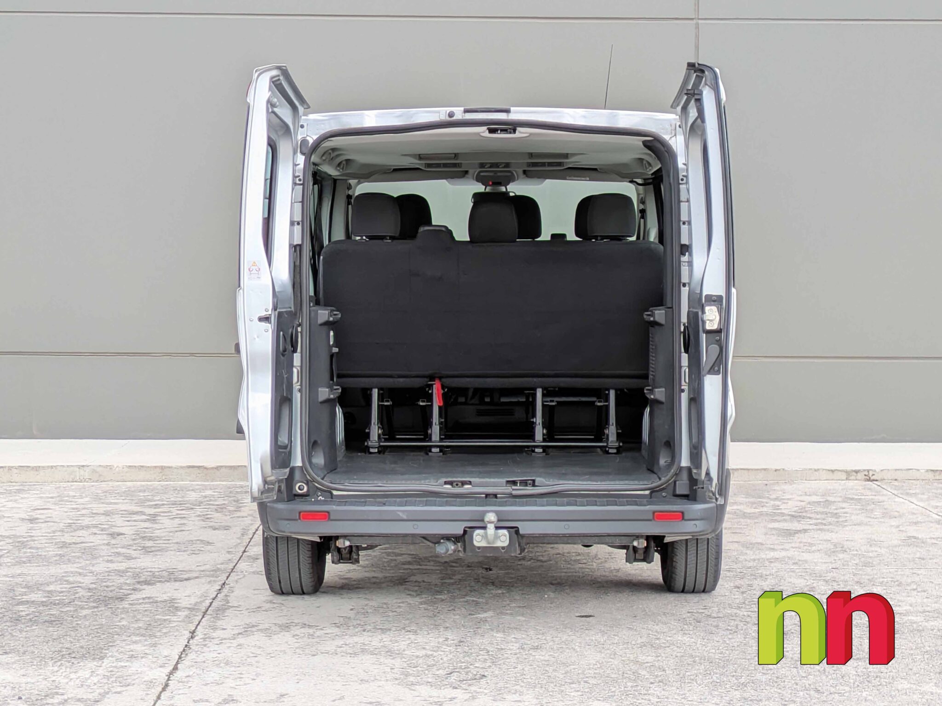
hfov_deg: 71.6
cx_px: 471
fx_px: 653
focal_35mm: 24
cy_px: 353
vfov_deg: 56.8
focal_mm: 6.86
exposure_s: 1/3200
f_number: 1.8
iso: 80
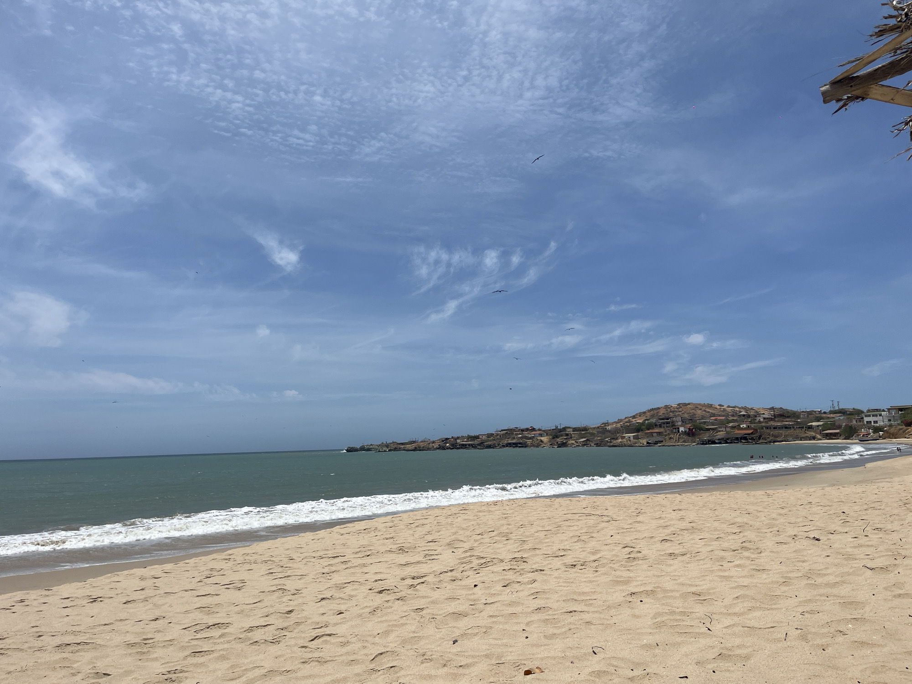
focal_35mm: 26
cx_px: 456
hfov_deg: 67.3
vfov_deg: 53.1
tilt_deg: +8.1
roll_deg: +2.5
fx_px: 685
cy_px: 342
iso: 50
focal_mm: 5.1
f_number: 1.6
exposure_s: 1/9901
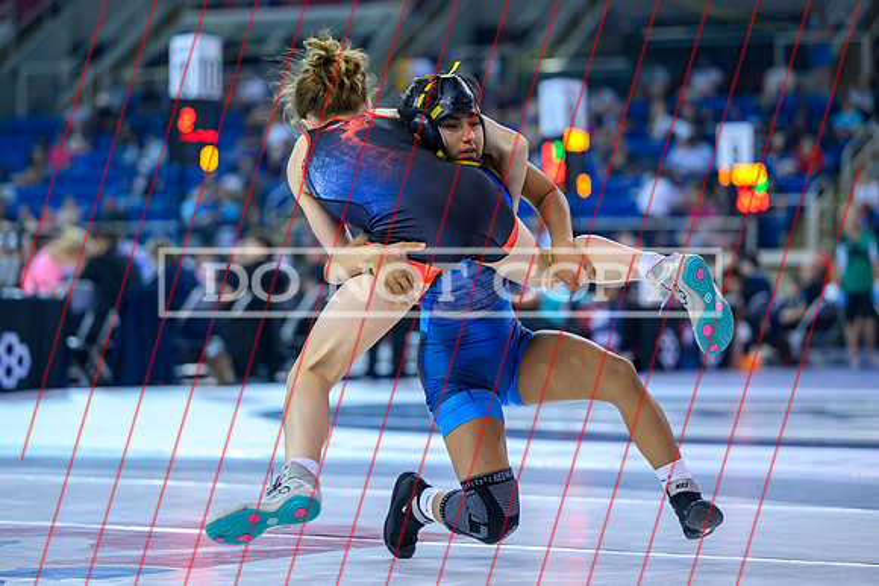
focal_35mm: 123
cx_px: 413
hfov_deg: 16.6
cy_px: 263
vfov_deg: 11.1
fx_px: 3010
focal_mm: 110
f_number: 2.8
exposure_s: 1/800
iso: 2500
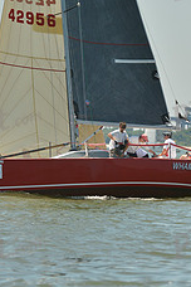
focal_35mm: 508
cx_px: 107
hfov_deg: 2.7
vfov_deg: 4.1
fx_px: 4043
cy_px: 52
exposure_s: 1/1600
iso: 200
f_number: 4.5
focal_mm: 200
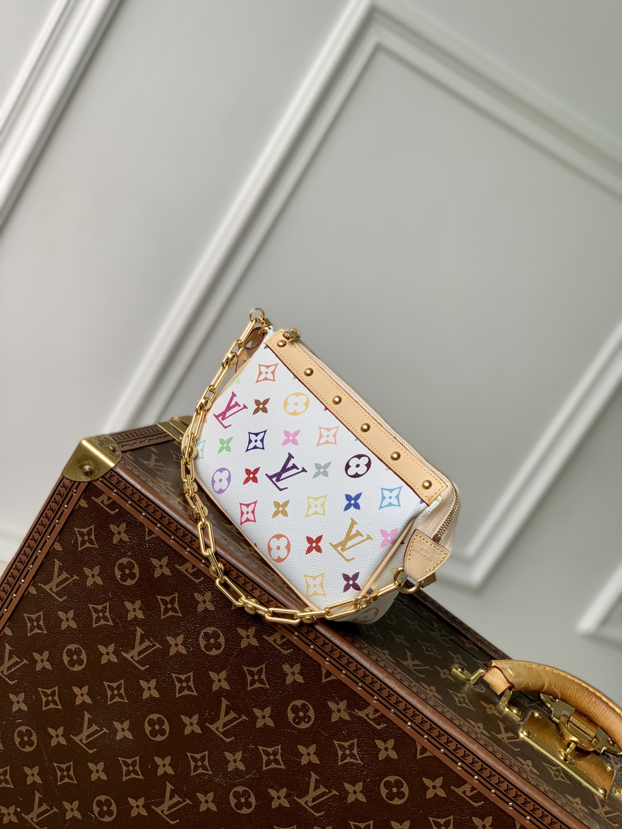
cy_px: 414
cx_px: 311
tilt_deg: -13.8
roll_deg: -31.9
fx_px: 1246
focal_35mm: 52
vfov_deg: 36.8
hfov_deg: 28.0
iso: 16
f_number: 2.4
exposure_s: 1/144
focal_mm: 6
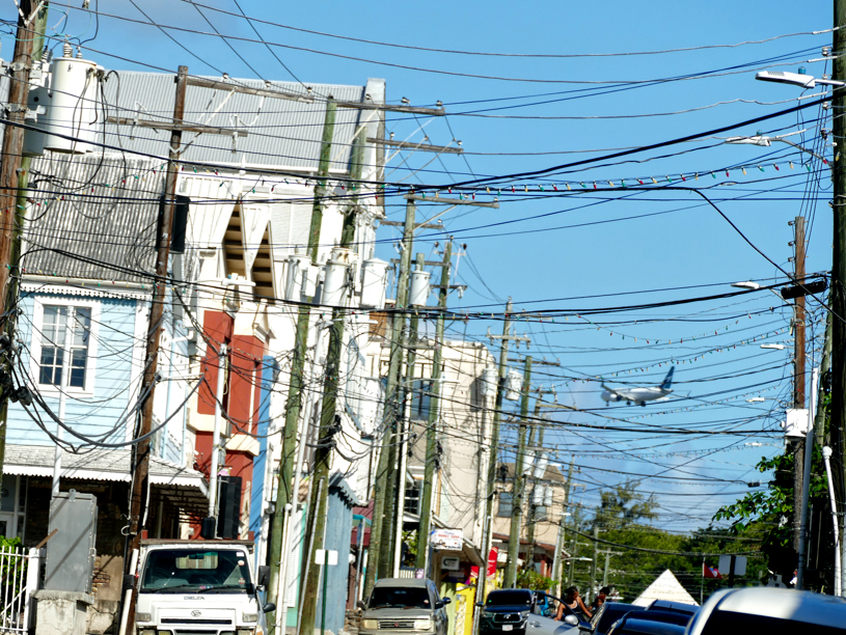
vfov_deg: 4.3
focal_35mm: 349
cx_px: 372
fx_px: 8533
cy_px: 334
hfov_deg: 5.7
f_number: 4.5
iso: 125
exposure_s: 1/2000
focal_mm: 105.6
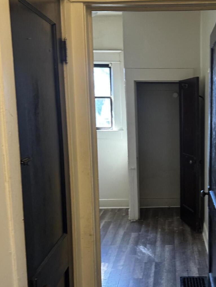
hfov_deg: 30.1
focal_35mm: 47
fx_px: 391
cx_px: 175
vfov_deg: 40.2
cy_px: 177
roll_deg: -0.3
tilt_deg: -5.0
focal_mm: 6.76
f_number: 1.78
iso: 320
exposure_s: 1/60
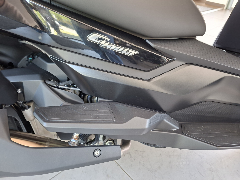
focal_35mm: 23
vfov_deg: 58.9
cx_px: 120
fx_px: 159
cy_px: 90
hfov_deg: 73.9
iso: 320
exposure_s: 1/60
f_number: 1.8
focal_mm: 5.54
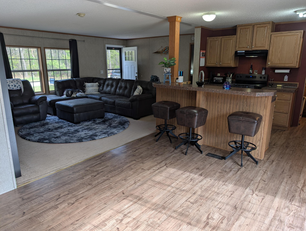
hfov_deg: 71.5
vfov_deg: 56.9
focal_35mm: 24
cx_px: 153
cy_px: 116
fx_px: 212
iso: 23
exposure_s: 1/60
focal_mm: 6.9
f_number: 1.68
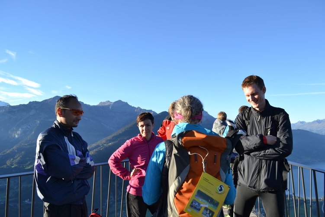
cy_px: 108
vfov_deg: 47.9
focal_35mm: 27
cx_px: 162
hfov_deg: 67.4
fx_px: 244
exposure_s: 1/160
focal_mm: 18
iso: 100
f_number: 6.3
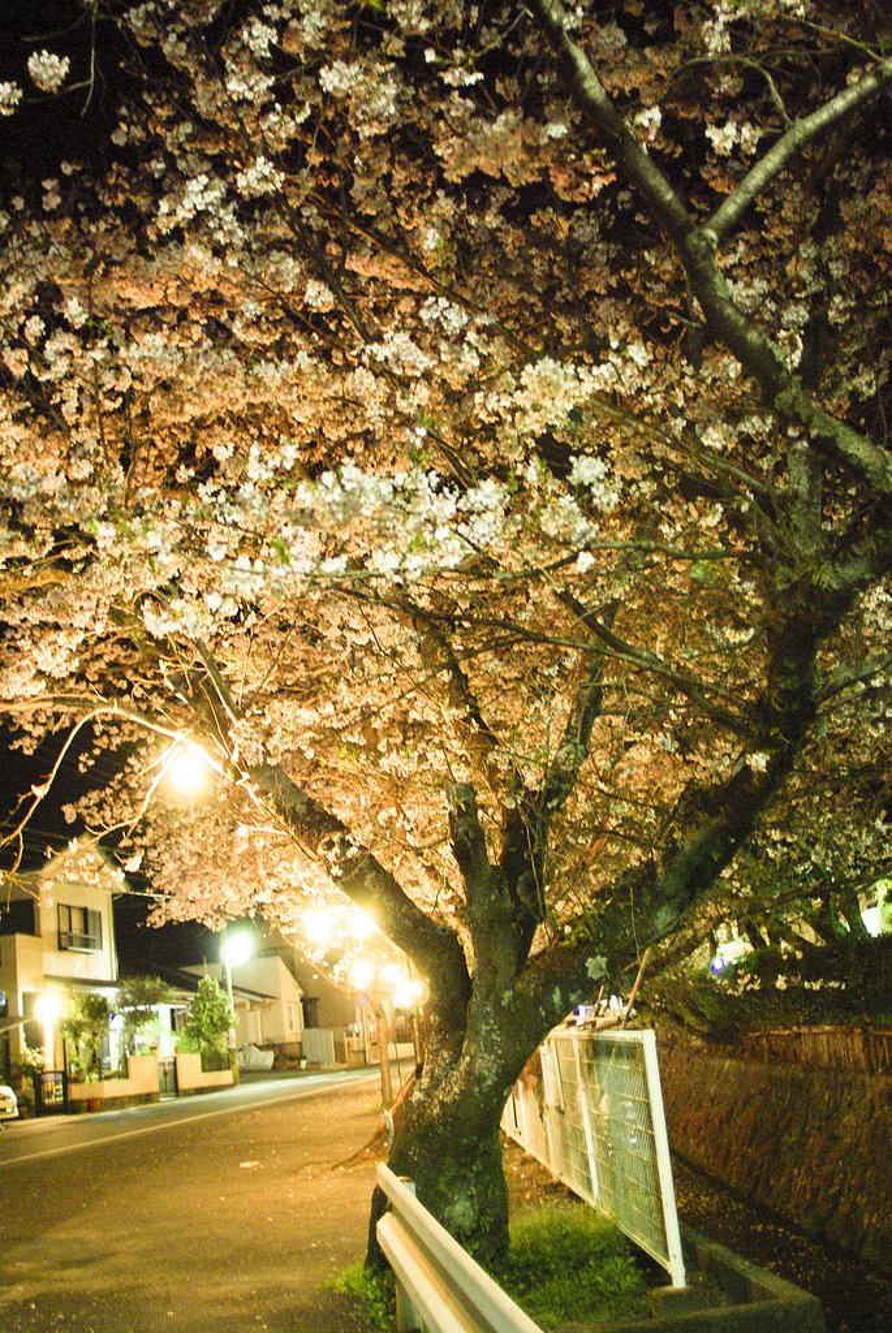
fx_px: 1335
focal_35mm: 36
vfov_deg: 53.1
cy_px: 666
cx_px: 446
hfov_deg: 37.0
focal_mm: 24
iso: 800
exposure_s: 1/2
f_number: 1.7
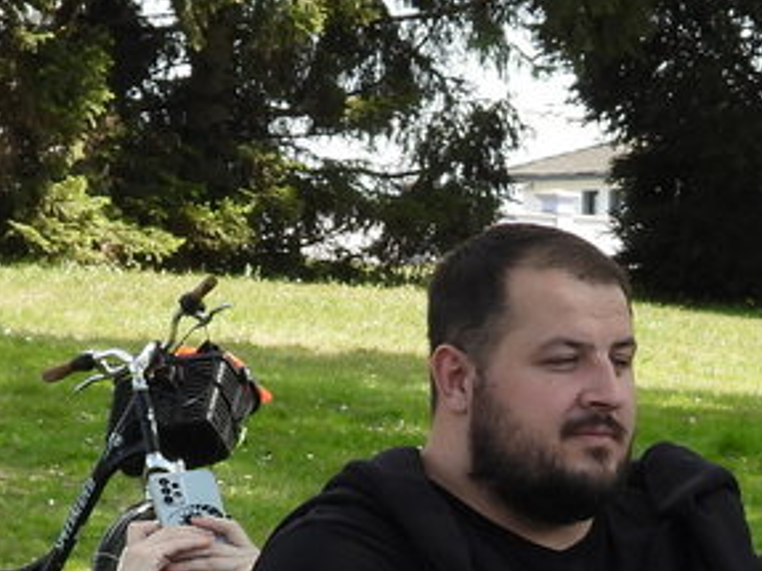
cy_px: 691
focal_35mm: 251
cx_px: 552
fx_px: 5523
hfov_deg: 7.9
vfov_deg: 5.9
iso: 100
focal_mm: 10.7
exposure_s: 1/320
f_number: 3.5
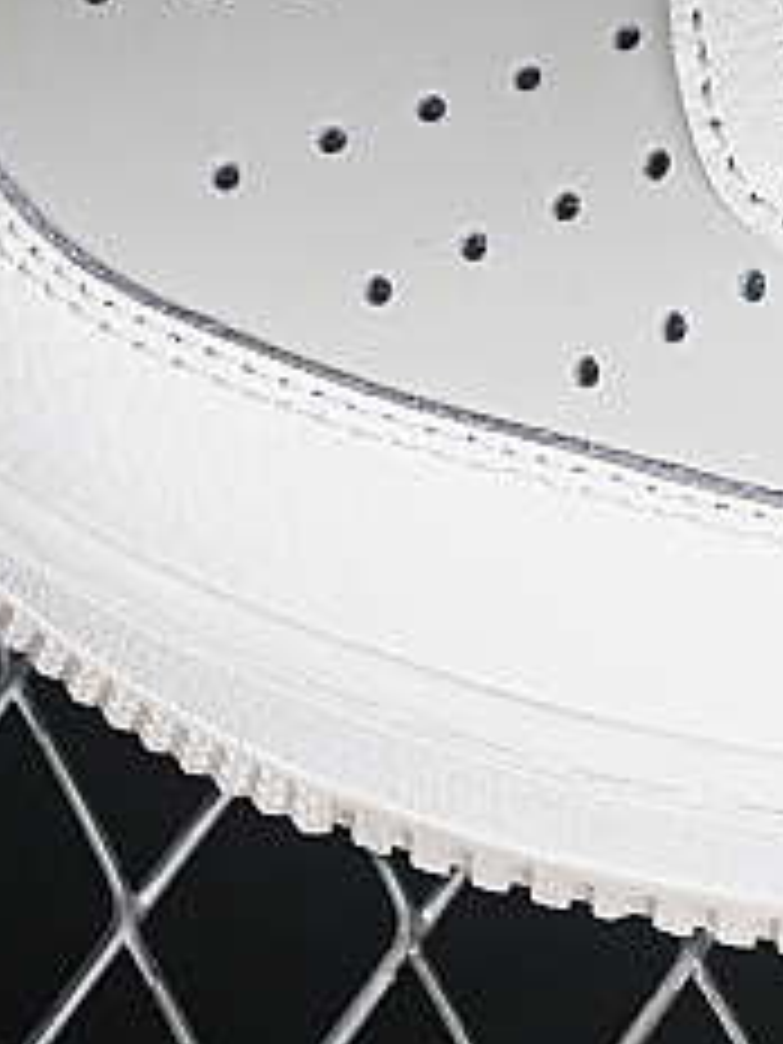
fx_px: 10134
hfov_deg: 4.3
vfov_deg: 5.8
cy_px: -414
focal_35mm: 336
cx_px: 1728
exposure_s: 1/80
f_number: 7.1
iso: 160
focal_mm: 50
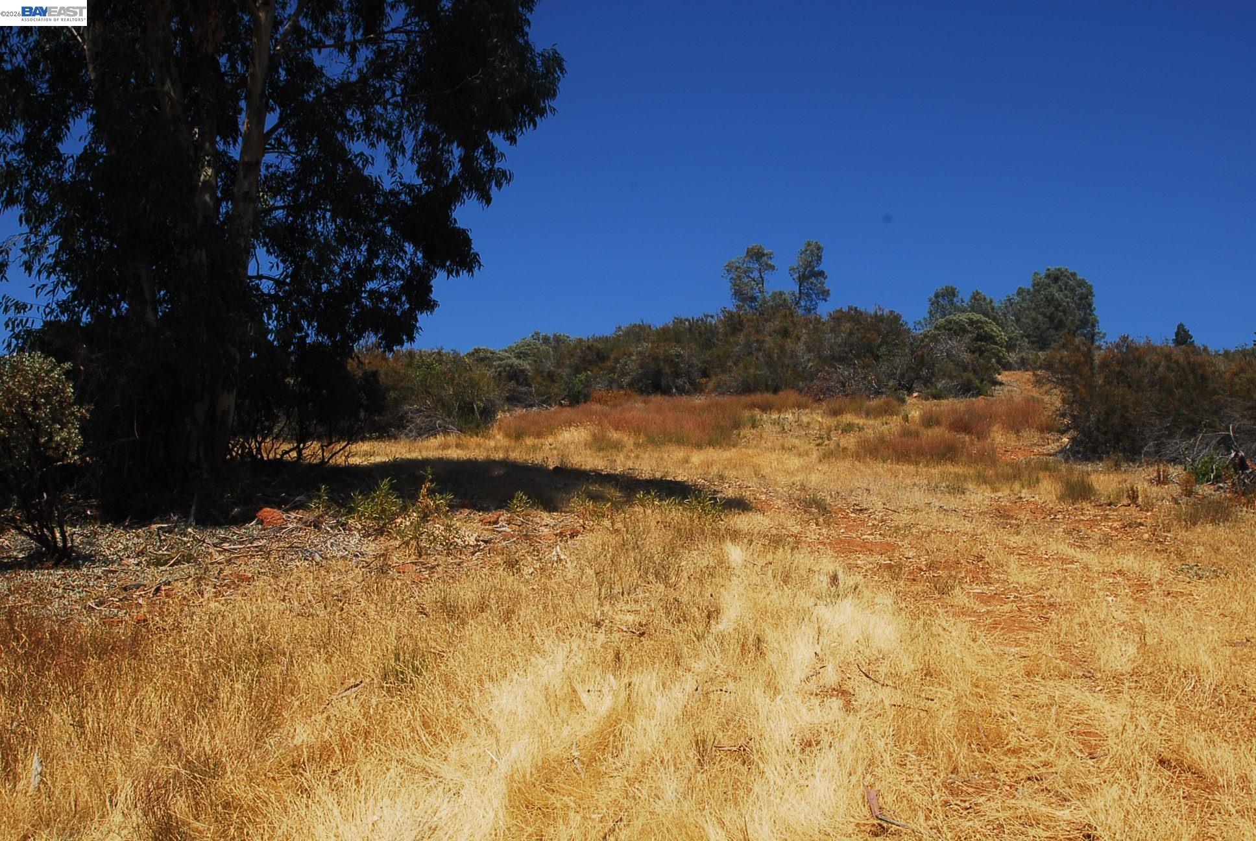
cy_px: 420
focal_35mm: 36
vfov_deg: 37.0
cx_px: 628
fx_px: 1258
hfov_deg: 53.1
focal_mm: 24
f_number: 18
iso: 110
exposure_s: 1/100
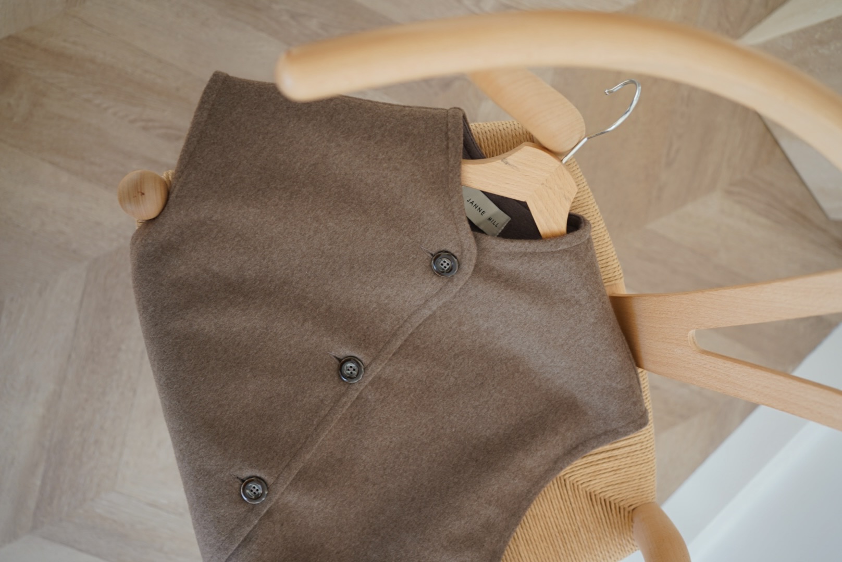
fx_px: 819
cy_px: 281
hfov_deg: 54.4
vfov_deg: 37.9
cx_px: 421
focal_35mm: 35
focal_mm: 35
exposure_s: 1/40
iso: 100
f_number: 3.5
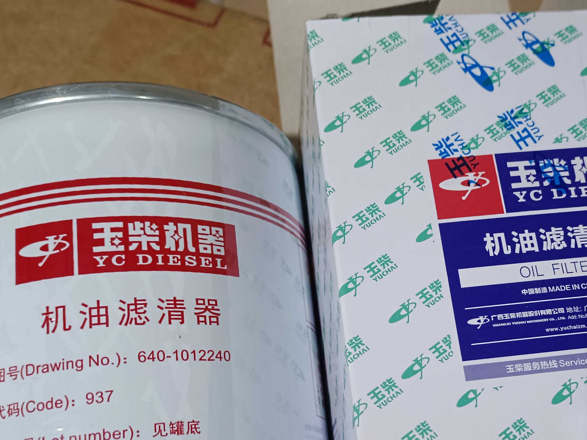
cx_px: 391
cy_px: 309
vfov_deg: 31.2
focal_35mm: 46
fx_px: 780
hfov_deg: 40.7
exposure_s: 1/20
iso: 3272
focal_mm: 4.71
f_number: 1.79
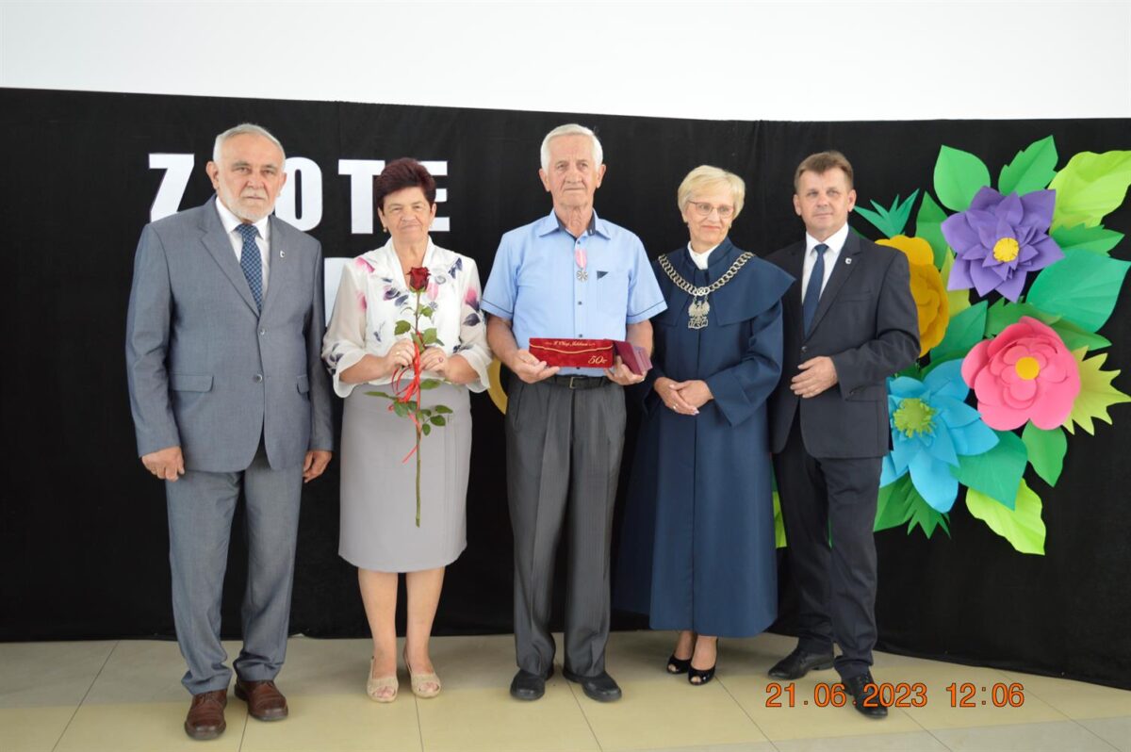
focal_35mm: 34
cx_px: 566
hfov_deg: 55.1
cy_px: 376
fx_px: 1083
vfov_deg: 38.3
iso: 400
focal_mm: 23
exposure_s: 1/50
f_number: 3.8
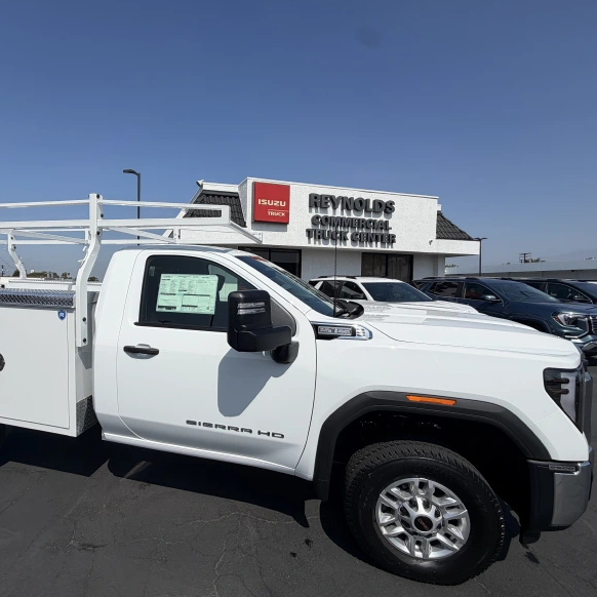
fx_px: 332
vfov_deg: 84.0
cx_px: 223
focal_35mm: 17
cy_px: 293
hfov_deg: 82.3
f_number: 2.2
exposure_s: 1/1961
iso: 20
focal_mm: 2.22
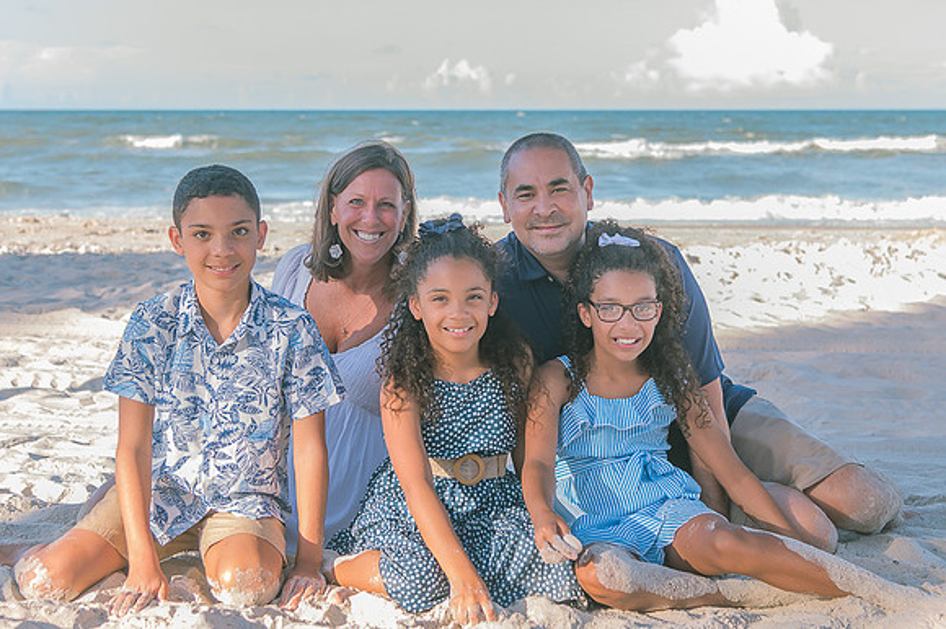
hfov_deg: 31.3
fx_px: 1687
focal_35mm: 64
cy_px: 224
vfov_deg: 21.1
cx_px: 506
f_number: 4
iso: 320
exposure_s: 1/250
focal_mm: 44
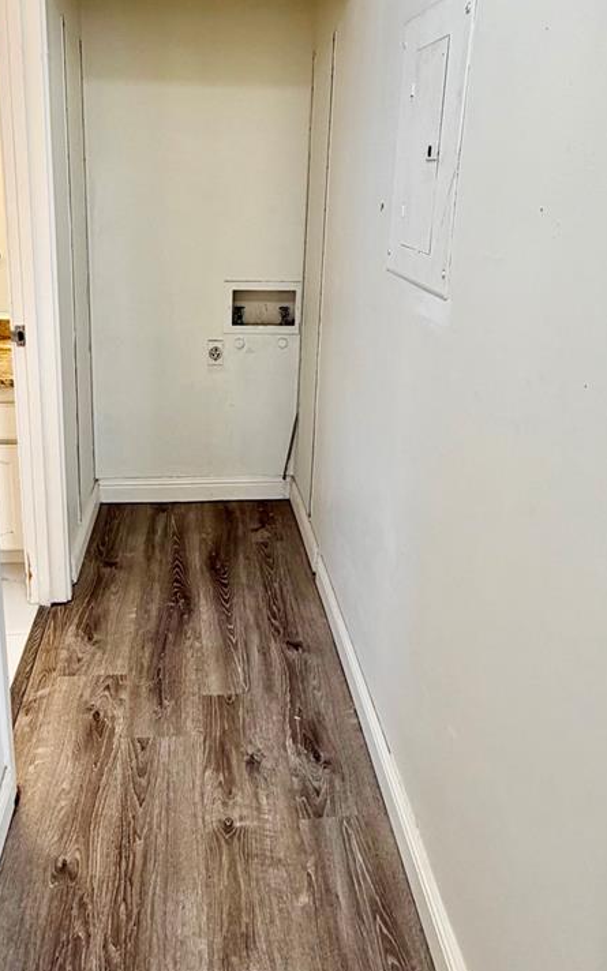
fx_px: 662
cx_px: 248
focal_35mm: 25
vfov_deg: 70.8
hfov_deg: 49.0
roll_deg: -0.2
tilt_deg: -12.9
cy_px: 337
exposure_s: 1/120
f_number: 2.2
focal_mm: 2.22
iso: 80
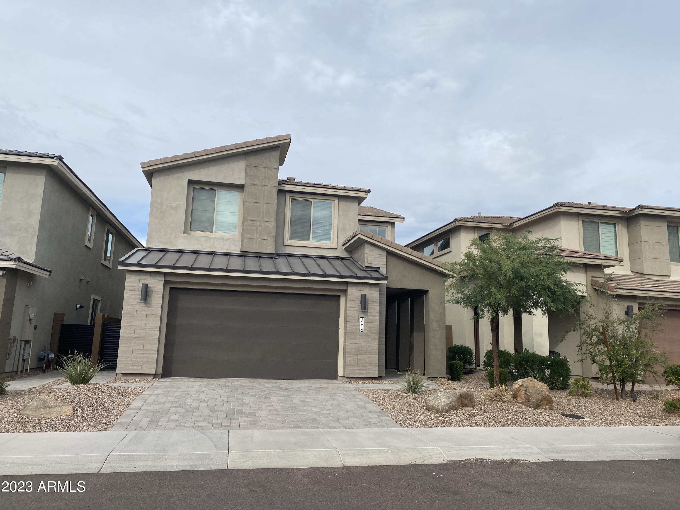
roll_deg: -1.4
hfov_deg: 67.3
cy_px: 255
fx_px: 511
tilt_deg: +10.6
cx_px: 340
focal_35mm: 26
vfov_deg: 53.1
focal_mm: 4.25
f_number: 1.8
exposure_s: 1/3040
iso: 32
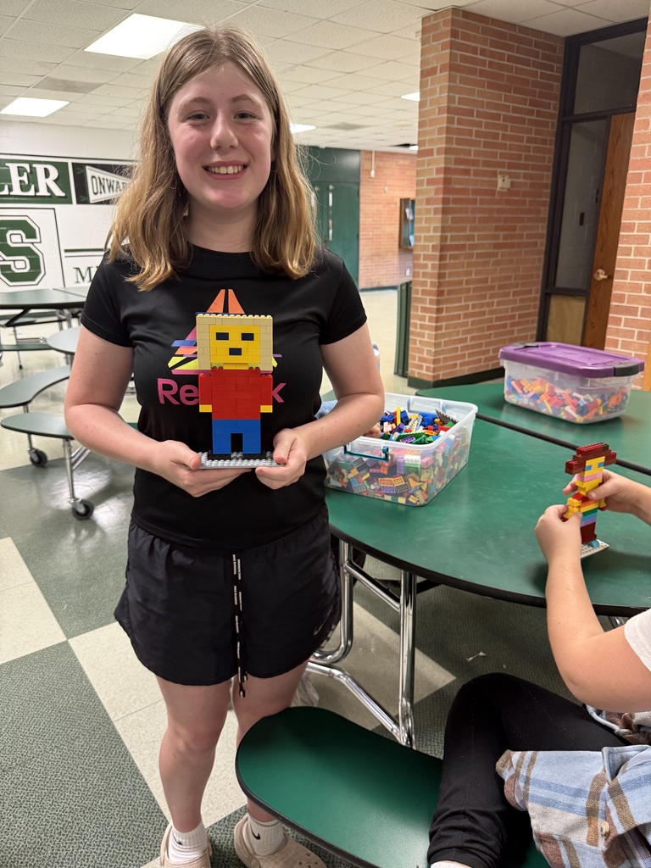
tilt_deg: -17.3
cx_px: 326
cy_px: 434
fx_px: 602
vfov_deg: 71.6
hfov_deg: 56.8
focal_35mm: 24
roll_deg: -0.3
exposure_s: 1/60
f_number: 1.78
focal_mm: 6.76
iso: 320
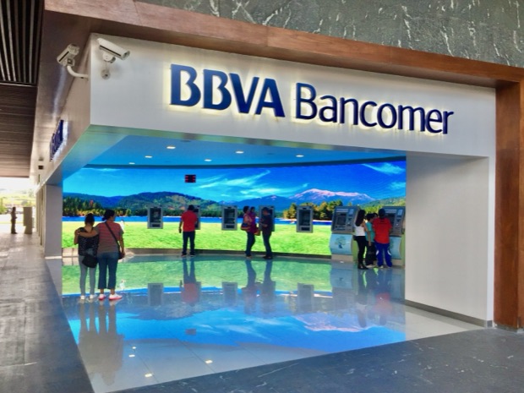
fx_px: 439
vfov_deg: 48.2
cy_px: 196
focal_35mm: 29
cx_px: 262
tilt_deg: +1.9
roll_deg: -1.6
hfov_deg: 61.7
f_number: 2.2
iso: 32
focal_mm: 4.15
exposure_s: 1/120
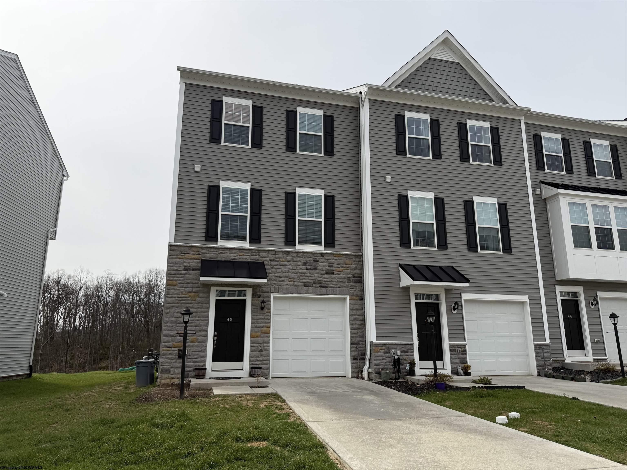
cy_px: 235
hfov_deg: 71.6
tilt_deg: +12.9
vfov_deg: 56.8
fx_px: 435
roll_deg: -0.5
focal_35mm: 24
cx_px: 314
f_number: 1.78
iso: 80
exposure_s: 1/7353
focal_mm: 6.76
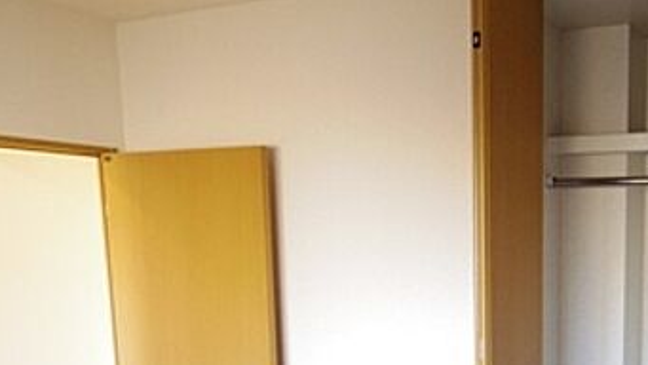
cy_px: 361
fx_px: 808
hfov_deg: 42.0
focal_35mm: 47
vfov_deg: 24.4
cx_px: 509
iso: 500
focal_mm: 5
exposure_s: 1/40
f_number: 2.8
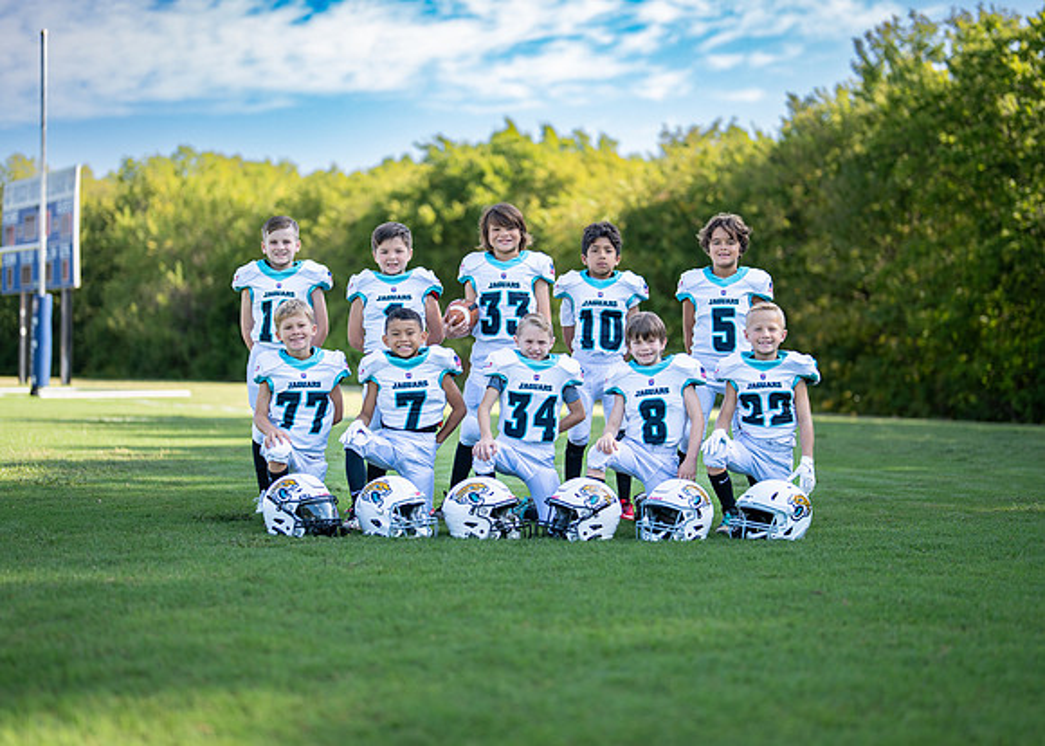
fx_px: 1727
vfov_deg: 24.4
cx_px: 534
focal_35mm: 58
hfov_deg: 33.7
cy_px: 342
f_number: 1.2
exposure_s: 1/2000
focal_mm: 50
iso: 100
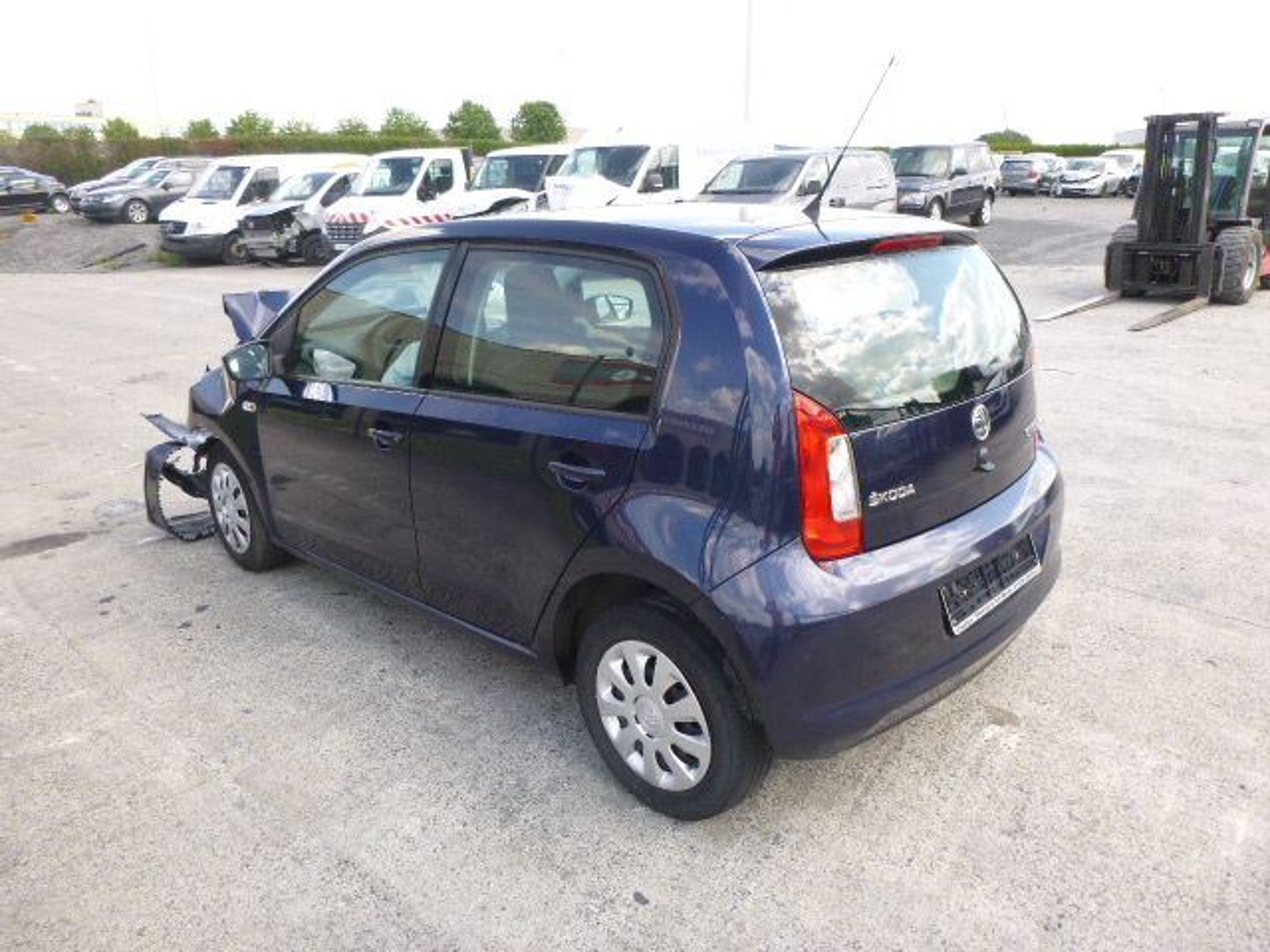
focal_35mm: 25
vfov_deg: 54.9
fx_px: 917
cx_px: 635
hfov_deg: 69.4
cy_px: 476
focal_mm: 4.5
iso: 100
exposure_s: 1/125
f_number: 3.9
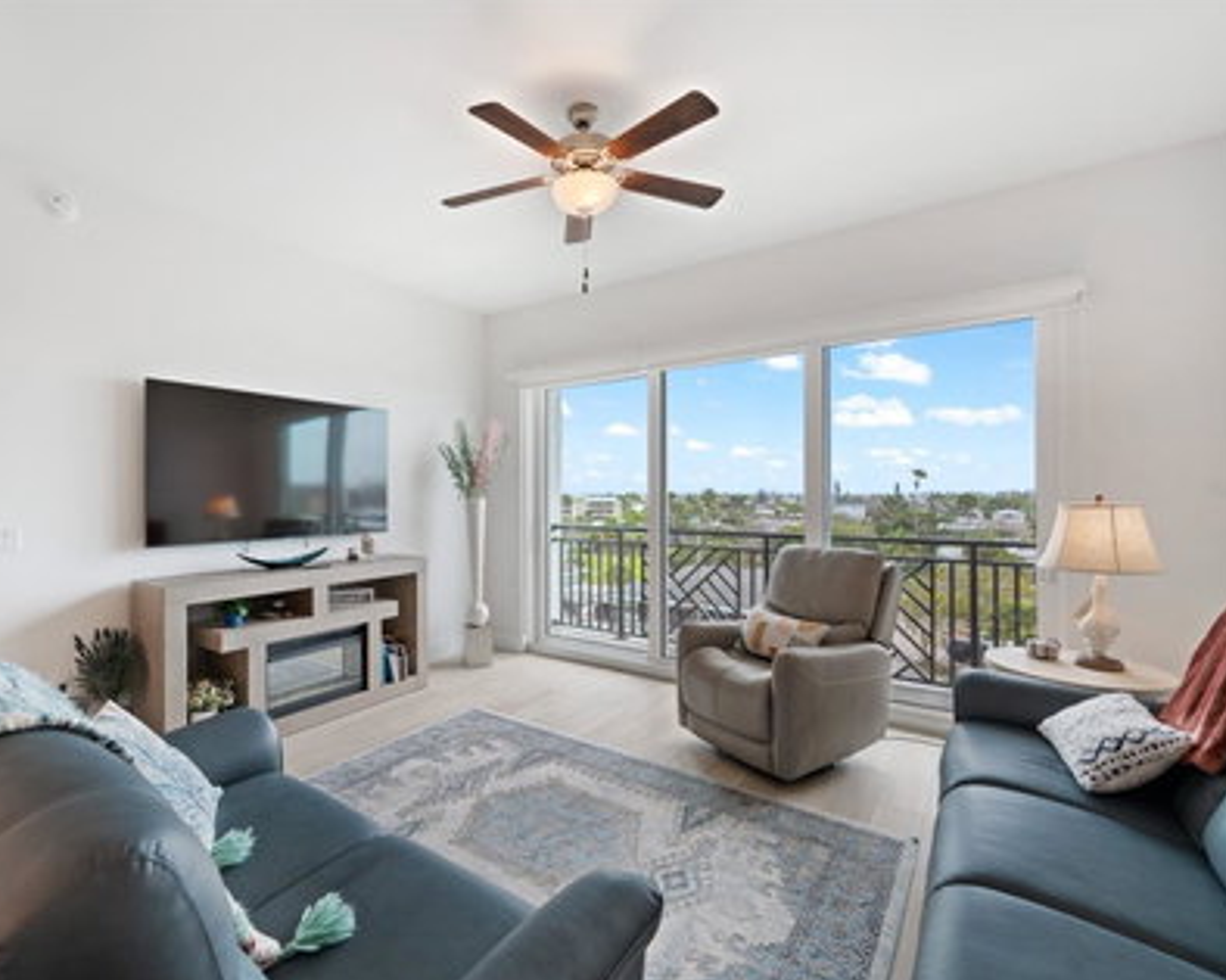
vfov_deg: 80.4
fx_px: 580
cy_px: 488
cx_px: 548
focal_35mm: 16
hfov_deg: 92.8
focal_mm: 14
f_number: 7.1
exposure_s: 1/10
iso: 320
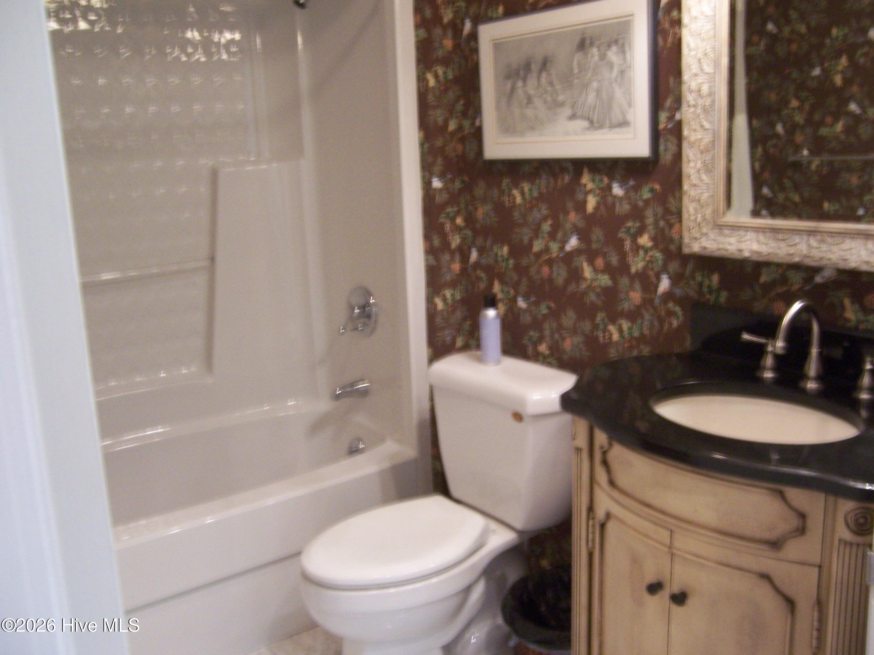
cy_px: 328
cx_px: 437
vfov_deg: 42.9
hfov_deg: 55.4
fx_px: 833
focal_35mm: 33
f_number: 3.4
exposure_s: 1/8
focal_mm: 5.5
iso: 140
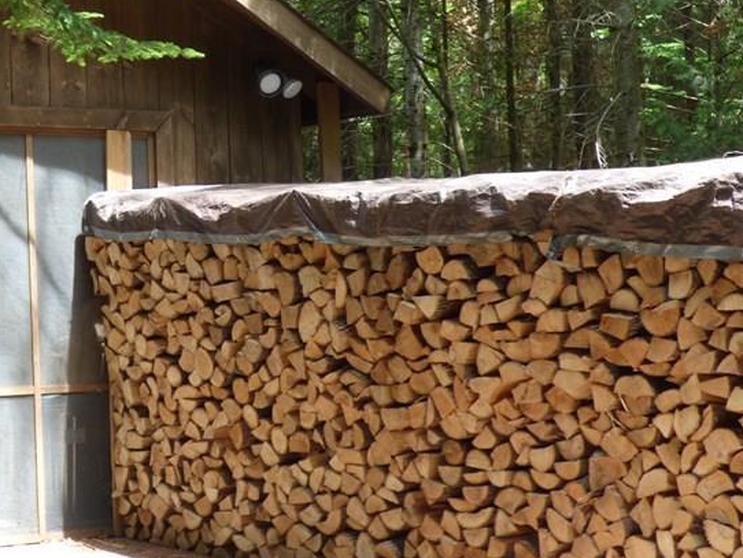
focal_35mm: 85
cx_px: 193
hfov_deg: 22.8
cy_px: 200
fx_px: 1825
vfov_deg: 17.3
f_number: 3.7
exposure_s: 1/80
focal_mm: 7.79
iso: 100
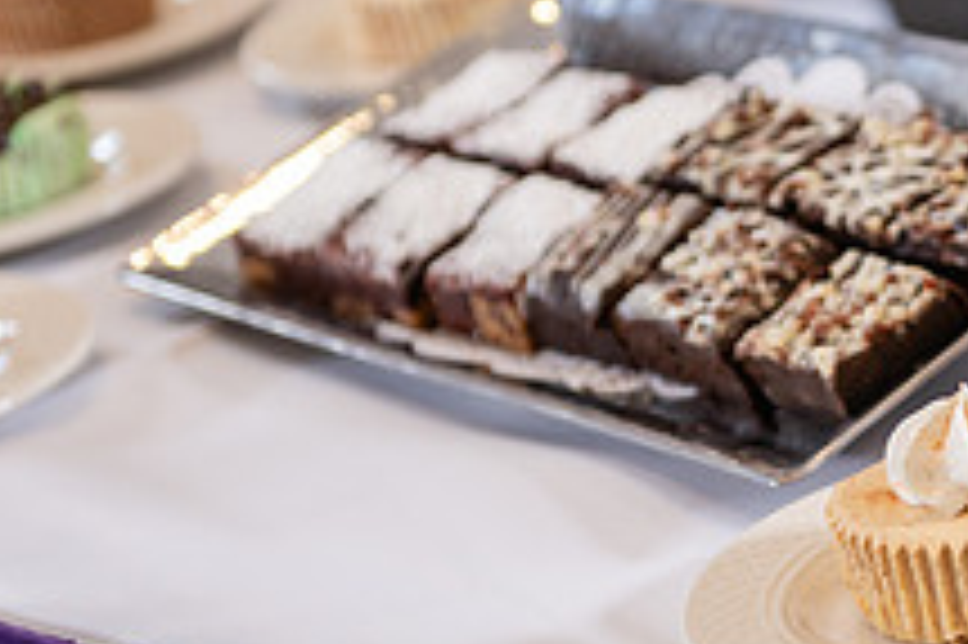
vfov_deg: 8.5
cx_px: 968
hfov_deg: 12.5
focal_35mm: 162
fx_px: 4353
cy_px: 308
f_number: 3.2
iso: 320
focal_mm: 60
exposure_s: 1/200
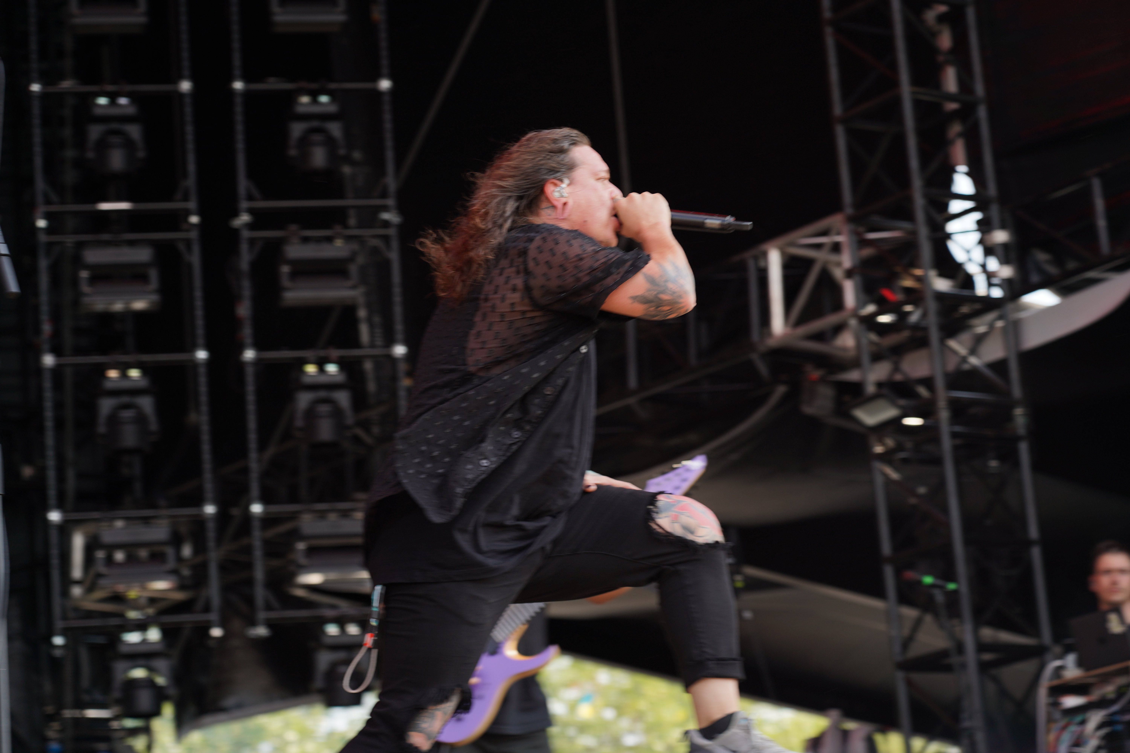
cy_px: 376
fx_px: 3296
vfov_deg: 13.0
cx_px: 565
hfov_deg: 19.5
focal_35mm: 105
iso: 100
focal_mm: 105
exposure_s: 1/200
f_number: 5
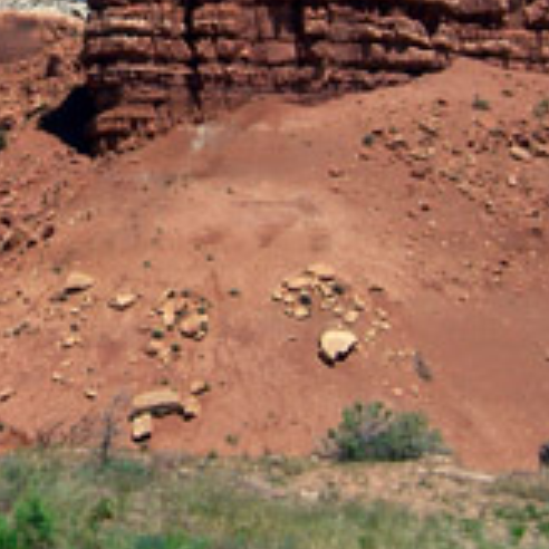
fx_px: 1382
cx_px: -37
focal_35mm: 77
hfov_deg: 21.5
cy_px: 27
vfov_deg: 21.8
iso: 80
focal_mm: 5.5
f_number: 5.6
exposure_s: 1/1000
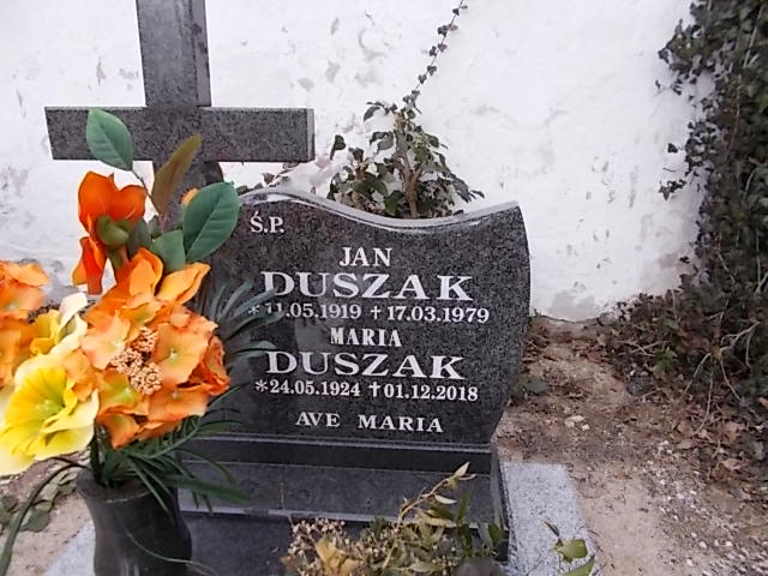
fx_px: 577
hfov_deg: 67.3
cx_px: 384
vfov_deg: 53.1
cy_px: 288
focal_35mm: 26
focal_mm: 4.6
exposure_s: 1/250
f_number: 3.2
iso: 80
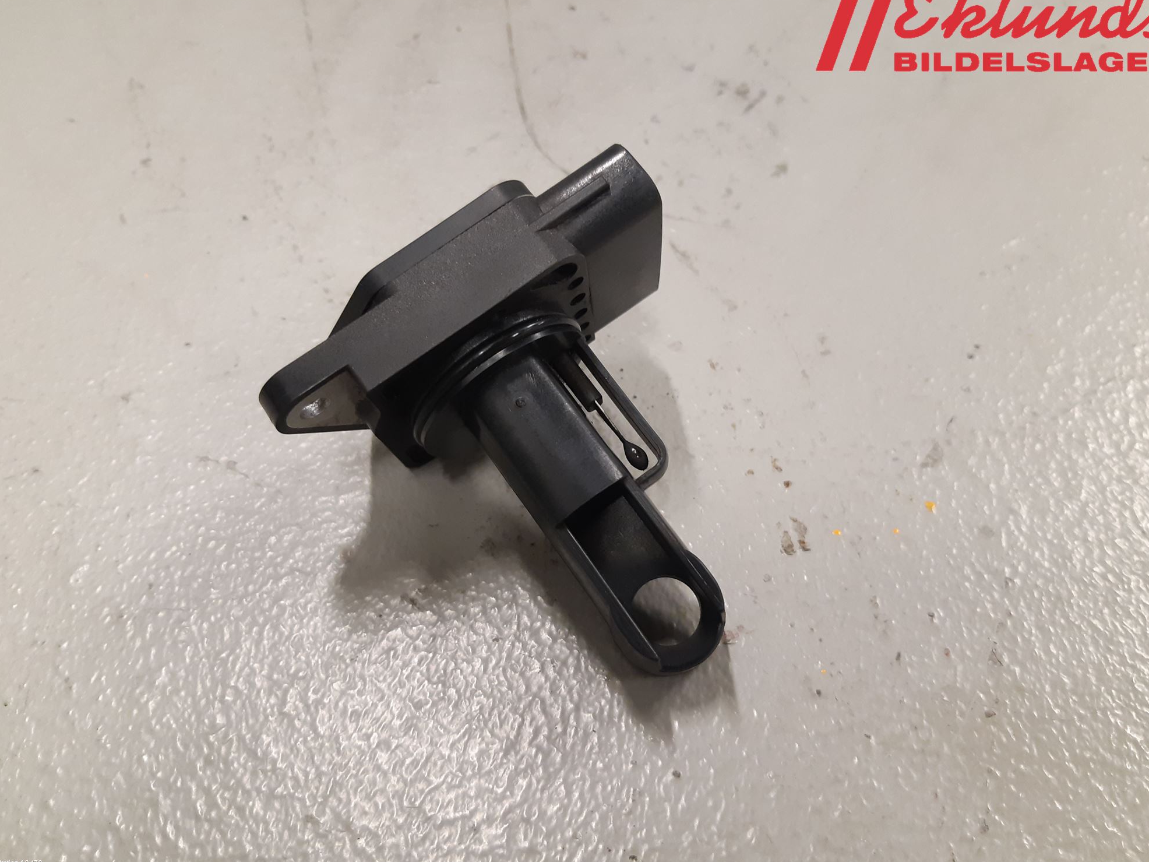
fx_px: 896
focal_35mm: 27
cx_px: 577
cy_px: 420
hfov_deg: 65.3
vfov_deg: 51.3
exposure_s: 1/50
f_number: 1.7
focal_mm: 3.93
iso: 160
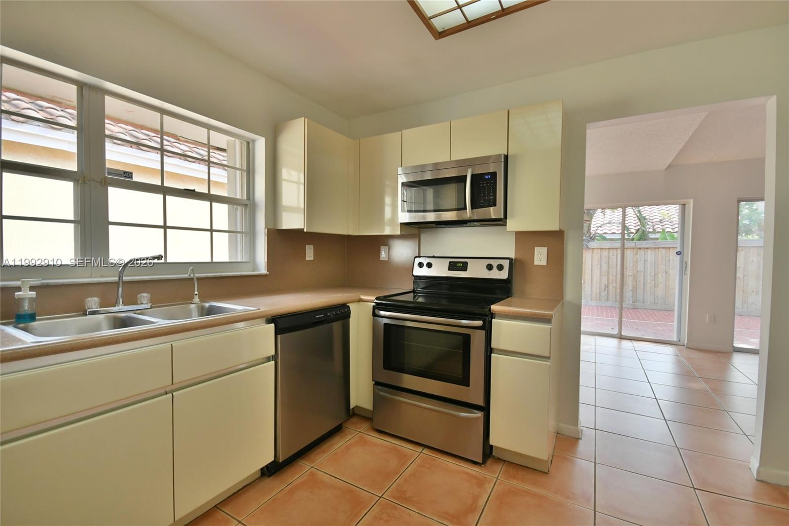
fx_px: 329
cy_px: 263
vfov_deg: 77.3
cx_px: 394
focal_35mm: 15
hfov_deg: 100.4
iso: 1000
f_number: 5.6
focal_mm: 10
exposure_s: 1/125
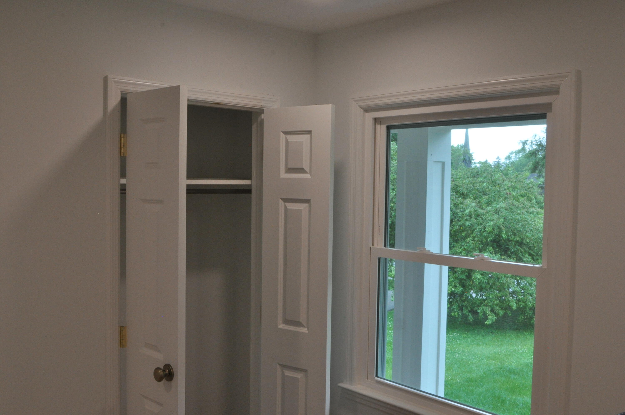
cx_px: 312
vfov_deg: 36.8
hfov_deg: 53.2
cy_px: 208
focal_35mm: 36
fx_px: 624
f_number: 18
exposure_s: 1/25
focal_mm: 24
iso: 800
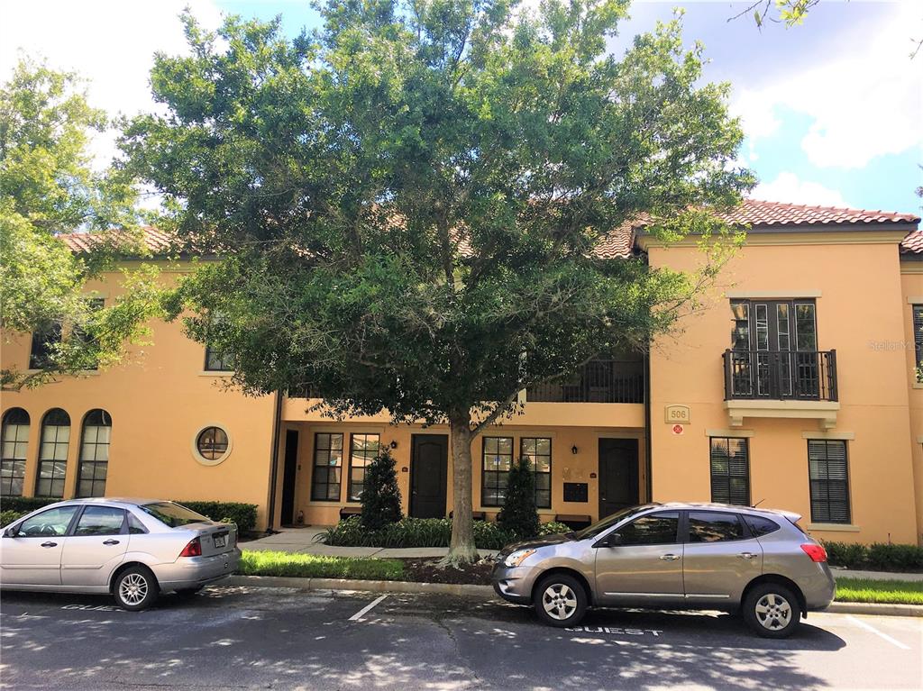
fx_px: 773
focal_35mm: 29
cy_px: 346
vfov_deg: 48.2
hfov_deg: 61.7
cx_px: 462
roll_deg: -2.4
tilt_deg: +10.2
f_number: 2.2
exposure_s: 1/620
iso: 25
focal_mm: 4.15
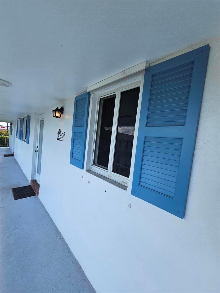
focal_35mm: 13
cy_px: 146
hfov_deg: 89.9
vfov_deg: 106.2
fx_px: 110
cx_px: 110
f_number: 2.2
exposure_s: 1/1170
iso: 50
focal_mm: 2.2
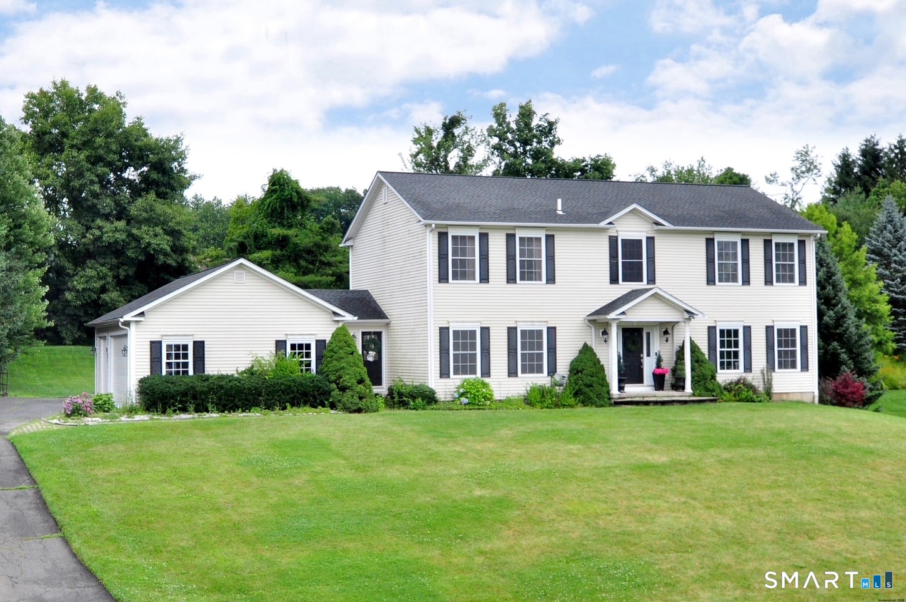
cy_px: 301
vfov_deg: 43.5
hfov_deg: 62.0
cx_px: 453
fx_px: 754
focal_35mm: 30
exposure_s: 1/500
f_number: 8
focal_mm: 20
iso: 800
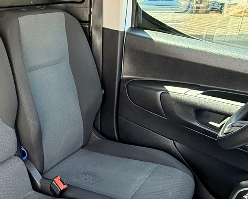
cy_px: 98
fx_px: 308
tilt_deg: -22.0
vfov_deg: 35.7
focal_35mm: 42
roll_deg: -1.0
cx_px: 12
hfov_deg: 39.6
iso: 160
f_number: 2.2
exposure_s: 1/99
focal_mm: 2.22
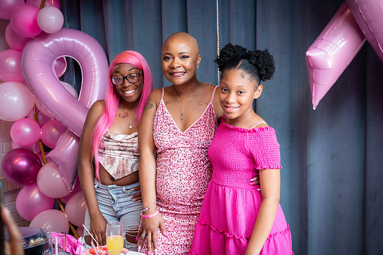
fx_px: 489
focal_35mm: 46
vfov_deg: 29.2
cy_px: 128
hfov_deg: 42.8
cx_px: 192
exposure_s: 1/200
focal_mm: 46
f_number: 4.5
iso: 1600
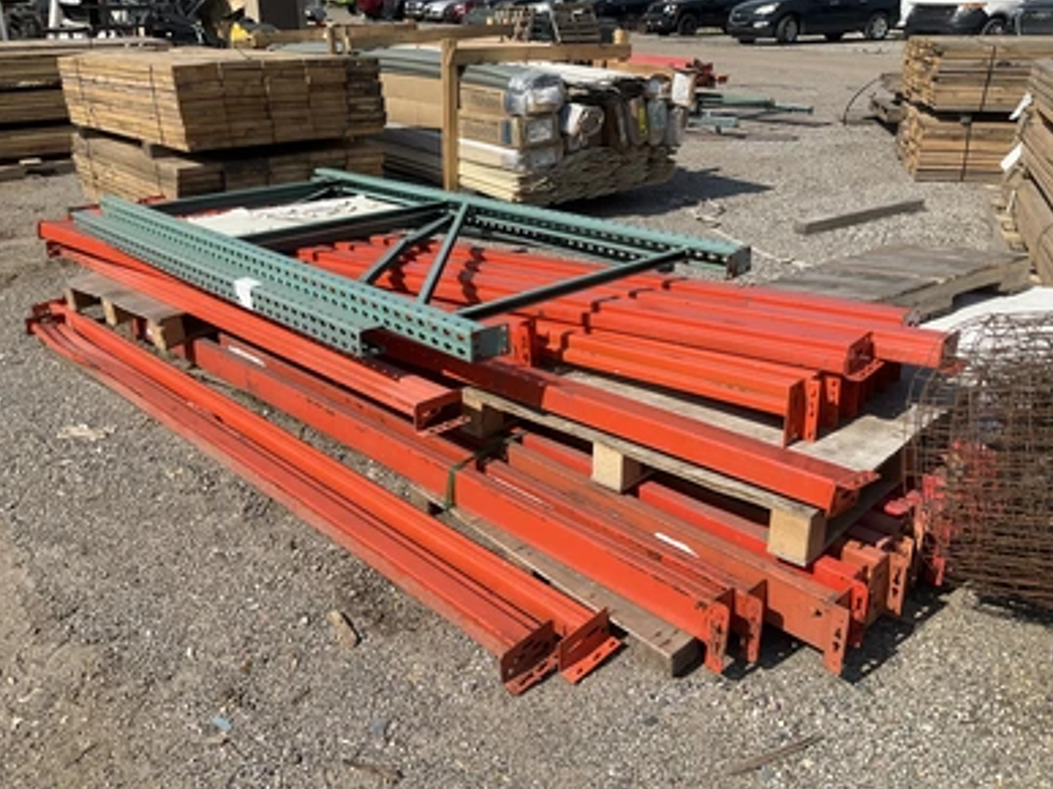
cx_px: 520
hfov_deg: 60.0
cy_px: 384
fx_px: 912
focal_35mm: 30
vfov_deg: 46.8
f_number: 1.8
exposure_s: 1/1912
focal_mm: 3
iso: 25
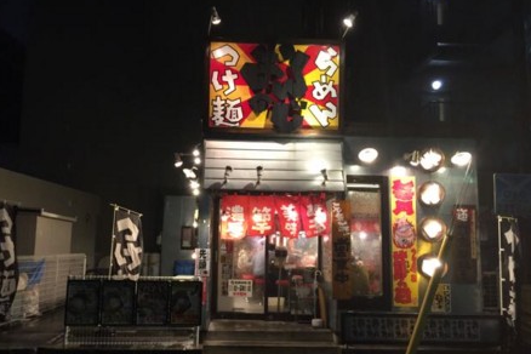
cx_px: 261
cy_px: 190
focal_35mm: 31
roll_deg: -1.3
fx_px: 457
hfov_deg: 60.3
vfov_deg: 42.3
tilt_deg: +8.2
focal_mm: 4.15
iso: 80
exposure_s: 1/15
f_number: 2.2
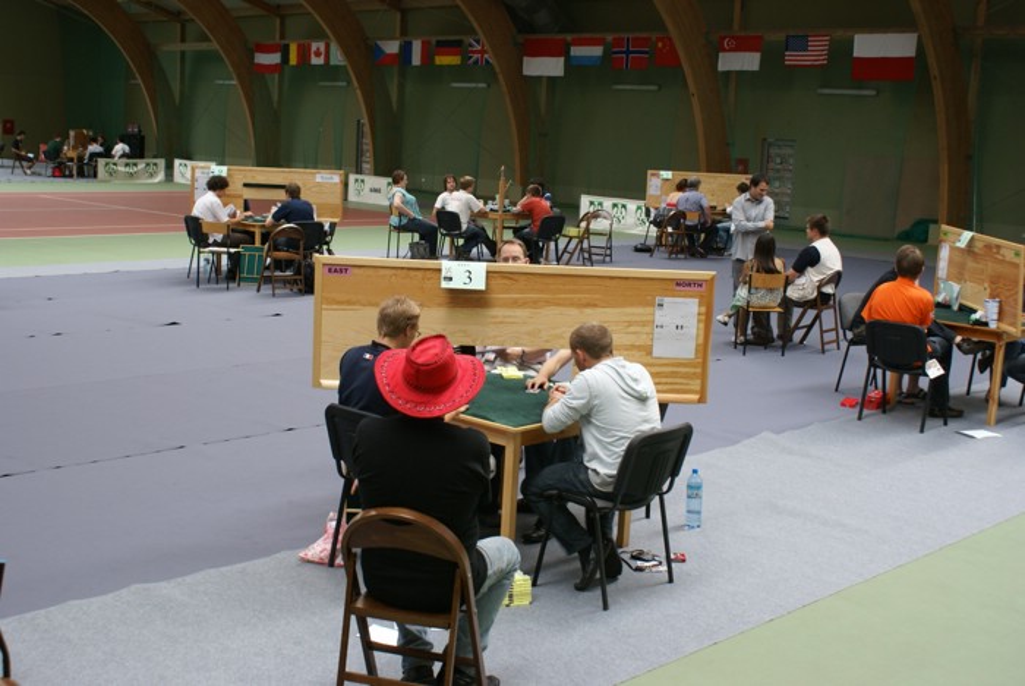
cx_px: 512
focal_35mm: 42
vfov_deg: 32.0
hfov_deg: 46.4
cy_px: 343
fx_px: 1197
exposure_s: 1/30
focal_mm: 28
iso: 200
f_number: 5.6
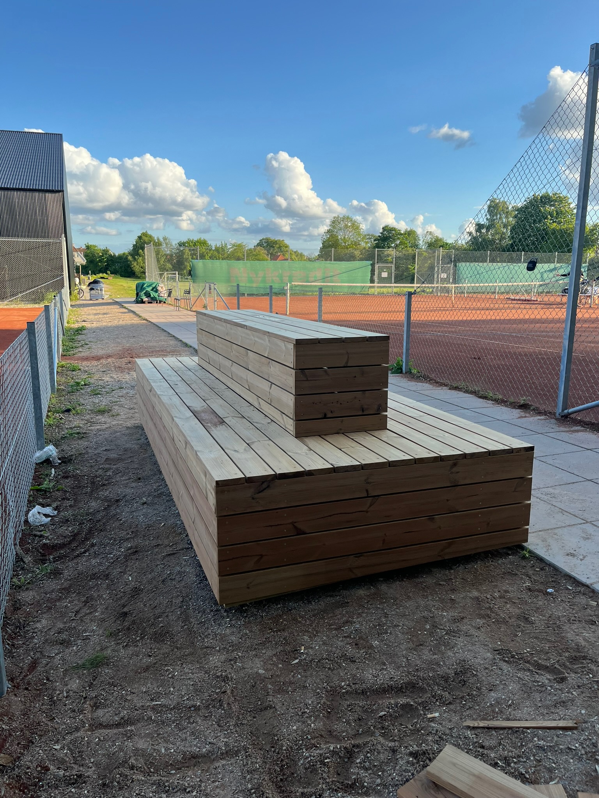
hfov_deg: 53.1
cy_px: 399
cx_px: 300
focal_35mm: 26
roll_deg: +0.9
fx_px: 600
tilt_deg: -11.6
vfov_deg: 67.3
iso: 50
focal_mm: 5.1
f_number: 1.6
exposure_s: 1/1075
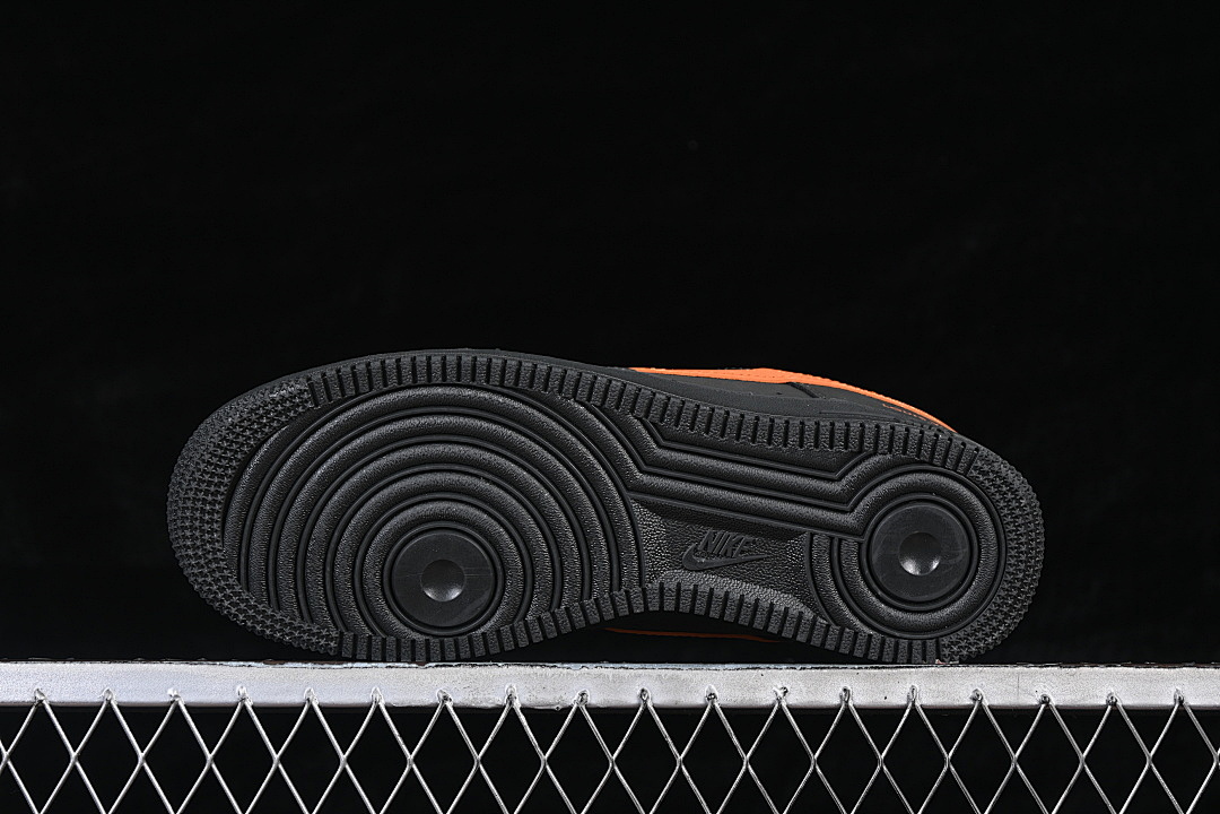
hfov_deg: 27.0
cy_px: 407
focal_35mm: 75
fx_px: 2541
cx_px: 610
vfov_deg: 18.2
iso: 160
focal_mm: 50
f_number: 6.3
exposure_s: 1/60
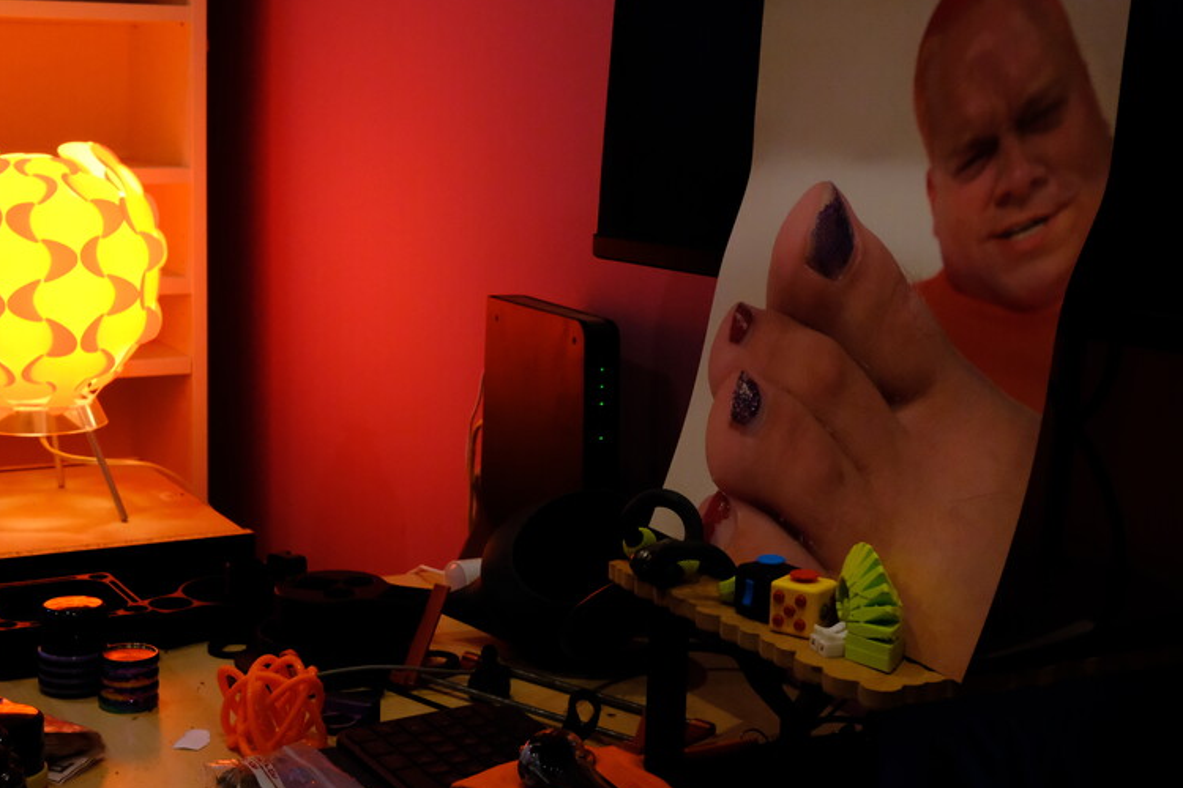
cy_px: 367
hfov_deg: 35.6
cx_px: 500
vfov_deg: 24.2
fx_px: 1840
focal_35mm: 56
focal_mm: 23
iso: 3200
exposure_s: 1/200
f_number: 5.6
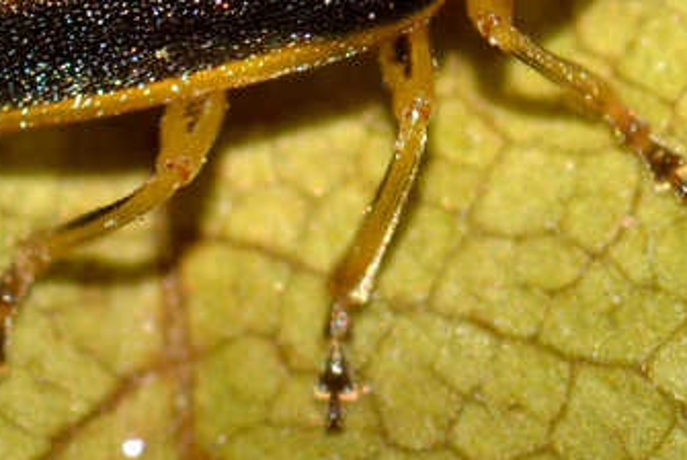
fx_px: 8194
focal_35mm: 429
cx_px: 428
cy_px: -115
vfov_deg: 3.2
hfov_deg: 4.8
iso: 100
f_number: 20
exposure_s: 1/200
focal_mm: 100
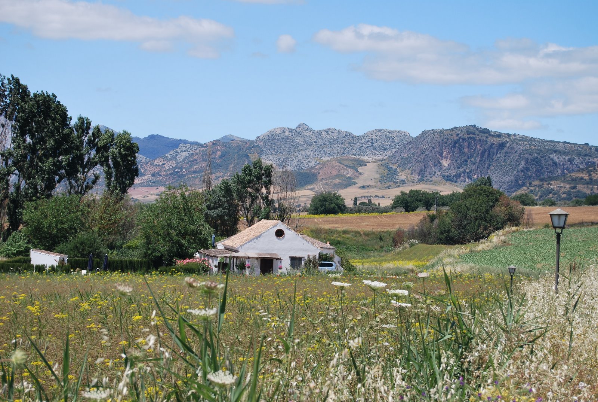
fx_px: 1373
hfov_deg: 24.6
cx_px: 299
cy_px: 201
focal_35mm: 82
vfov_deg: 16.6
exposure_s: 1/160
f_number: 7.1
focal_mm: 55
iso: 100
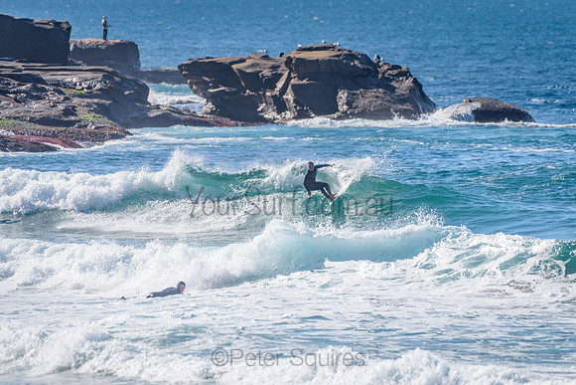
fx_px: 9814
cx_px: 311
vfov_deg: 2.2
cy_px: 172
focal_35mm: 613
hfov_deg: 3.4
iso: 220
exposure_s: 1/4000
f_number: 5.6
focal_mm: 500
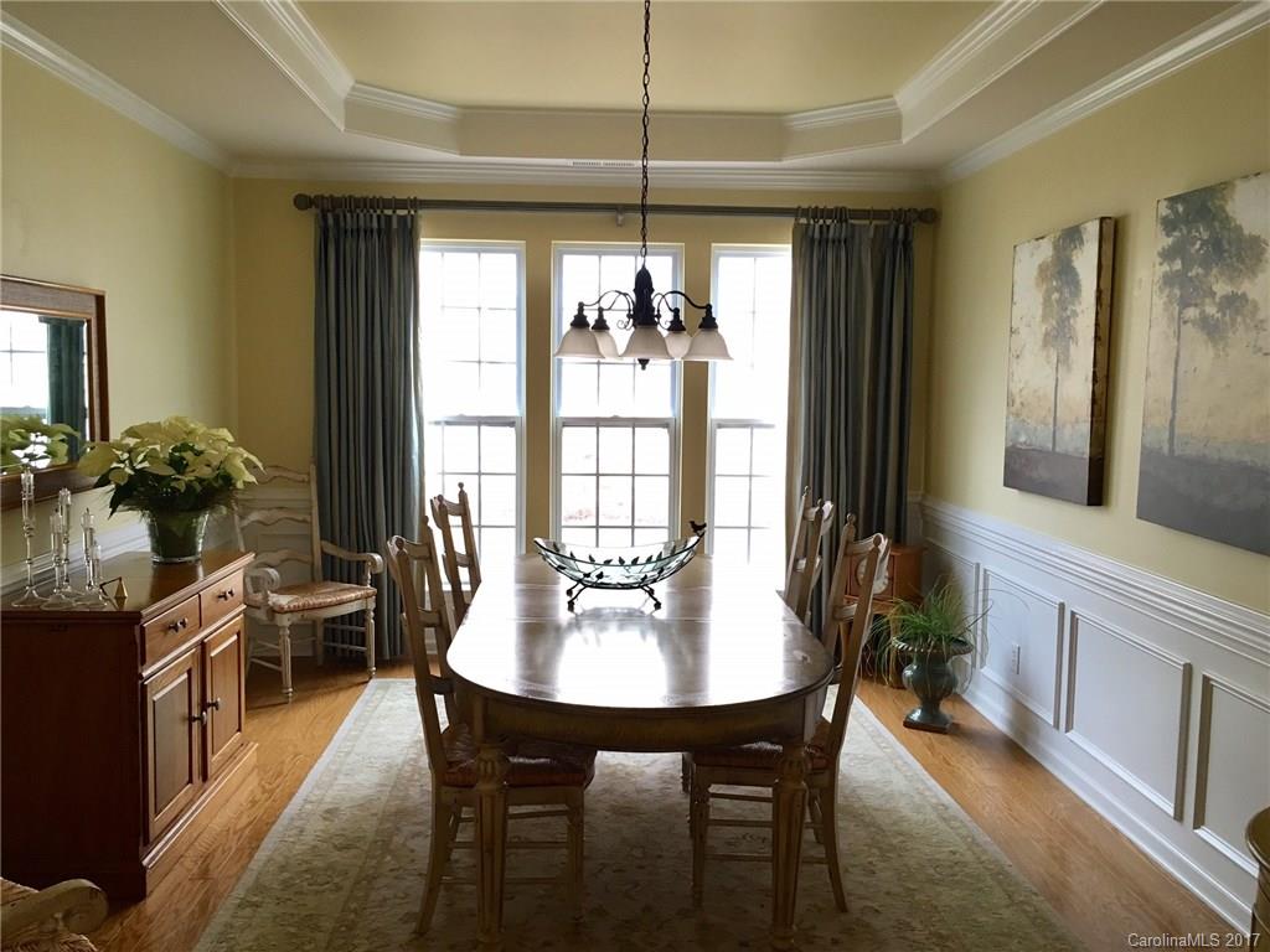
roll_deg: -0.7
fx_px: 1064
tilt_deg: -6.7
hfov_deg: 61.7
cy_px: 476
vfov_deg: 48.2
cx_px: 635
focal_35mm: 29
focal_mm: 4.15
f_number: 2.2
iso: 100
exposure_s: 1/30
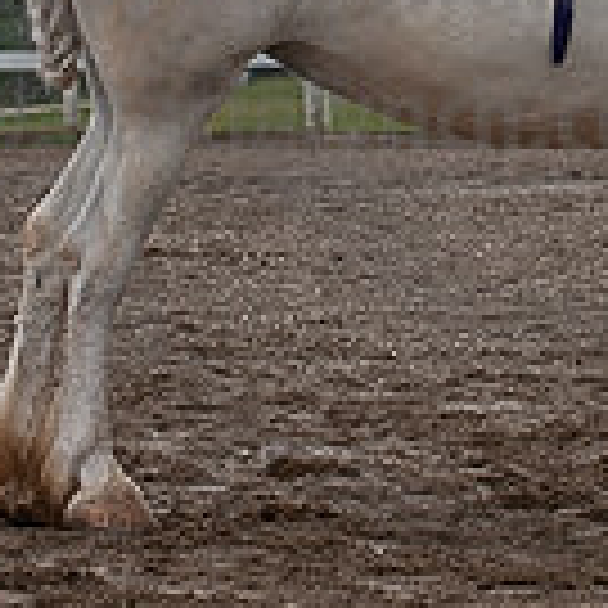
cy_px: -34
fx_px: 7293
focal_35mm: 367
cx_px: 563
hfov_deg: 4.8
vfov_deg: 4.8
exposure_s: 1/1250
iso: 560
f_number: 5.6
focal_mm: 116
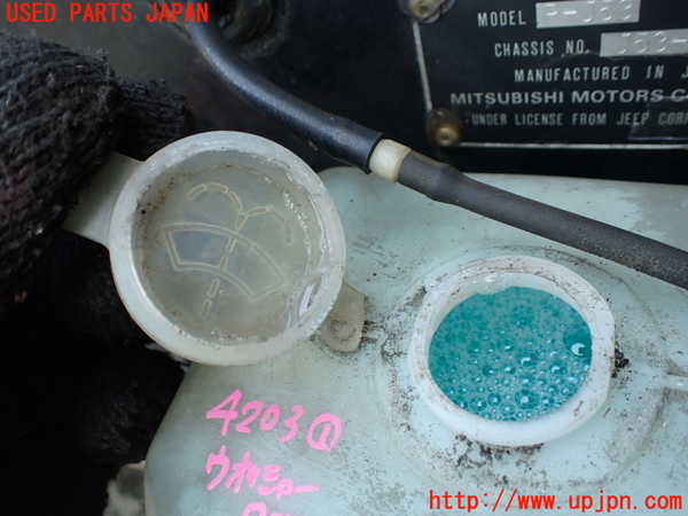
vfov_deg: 46.8
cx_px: 344
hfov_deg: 60.0
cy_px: 258
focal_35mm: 30
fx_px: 596
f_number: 2.3
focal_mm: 5.4
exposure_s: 1/125
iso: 200
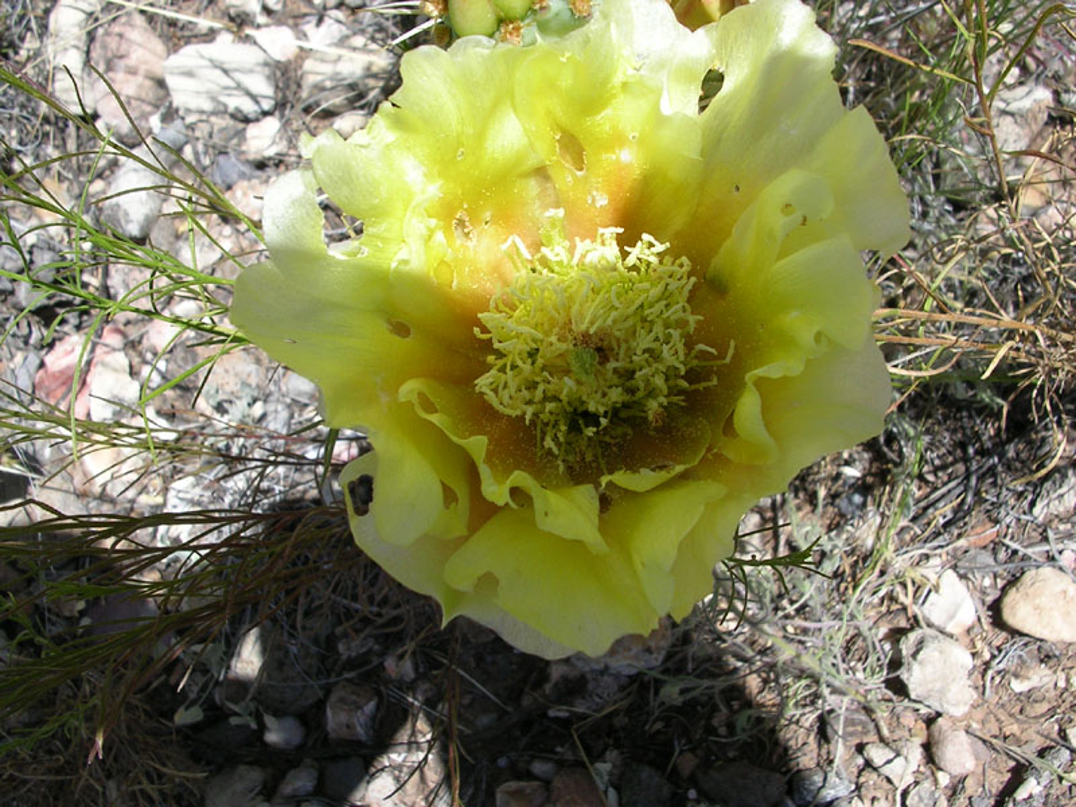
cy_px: 404
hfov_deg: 49.0
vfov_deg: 37.7
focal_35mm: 38
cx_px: 538
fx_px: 1181
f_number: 5.6
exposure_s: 1/272
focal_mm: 5.8
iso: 50
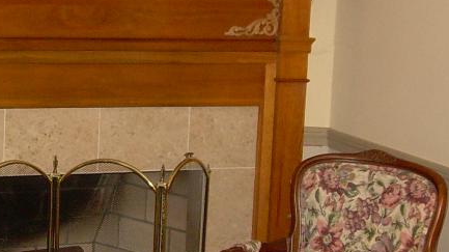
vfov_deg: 12.3
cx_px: 119
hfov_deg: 21.6
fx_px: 1166
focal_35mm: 98
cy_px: 76
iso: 200
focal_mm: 6.3
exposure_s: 1/60
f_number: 2.8
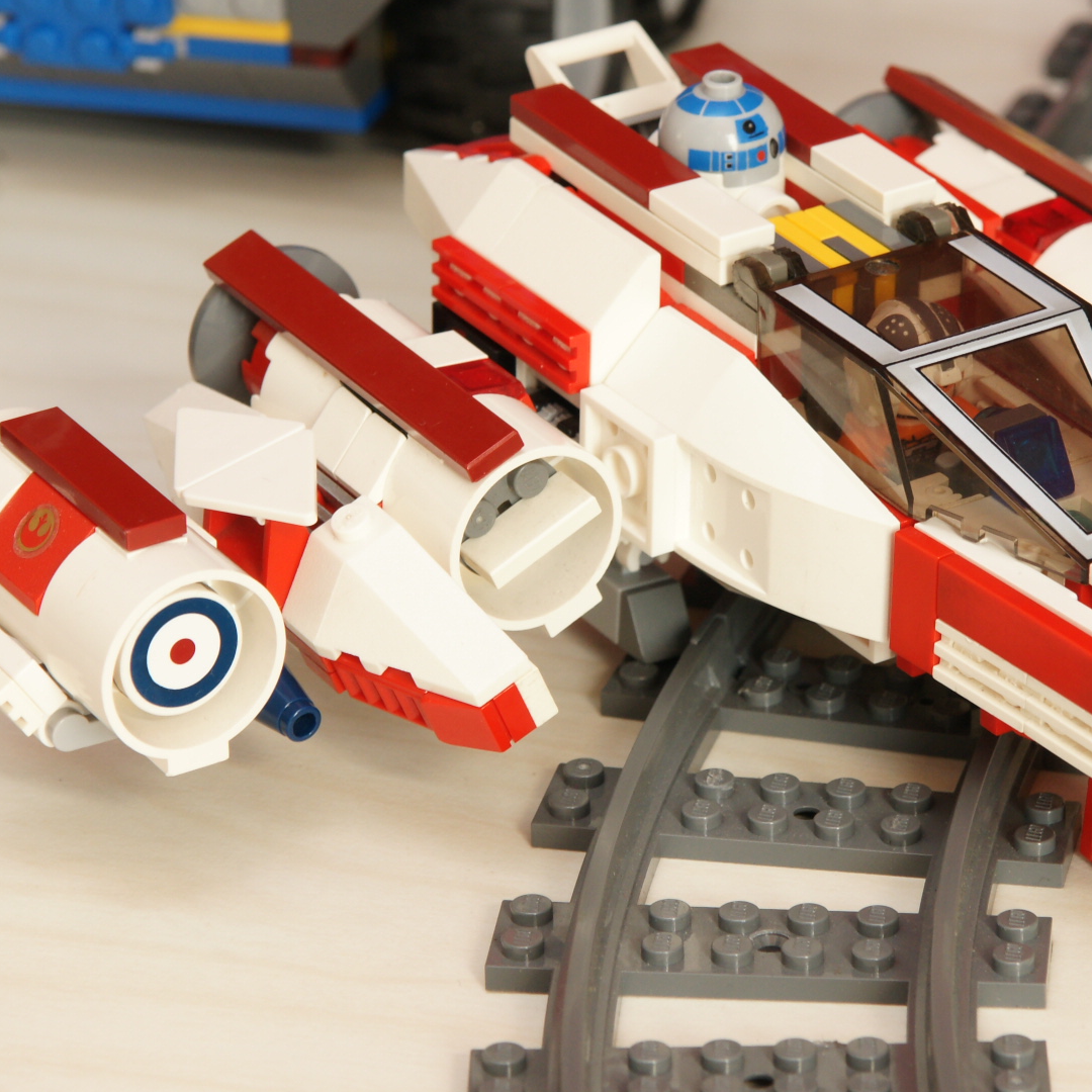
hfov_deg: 9.9
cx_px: 745
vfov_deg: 9.9
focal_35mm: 176
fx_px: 6282
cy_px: 423
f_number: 8
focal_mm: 70
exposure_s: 1/60
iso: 400
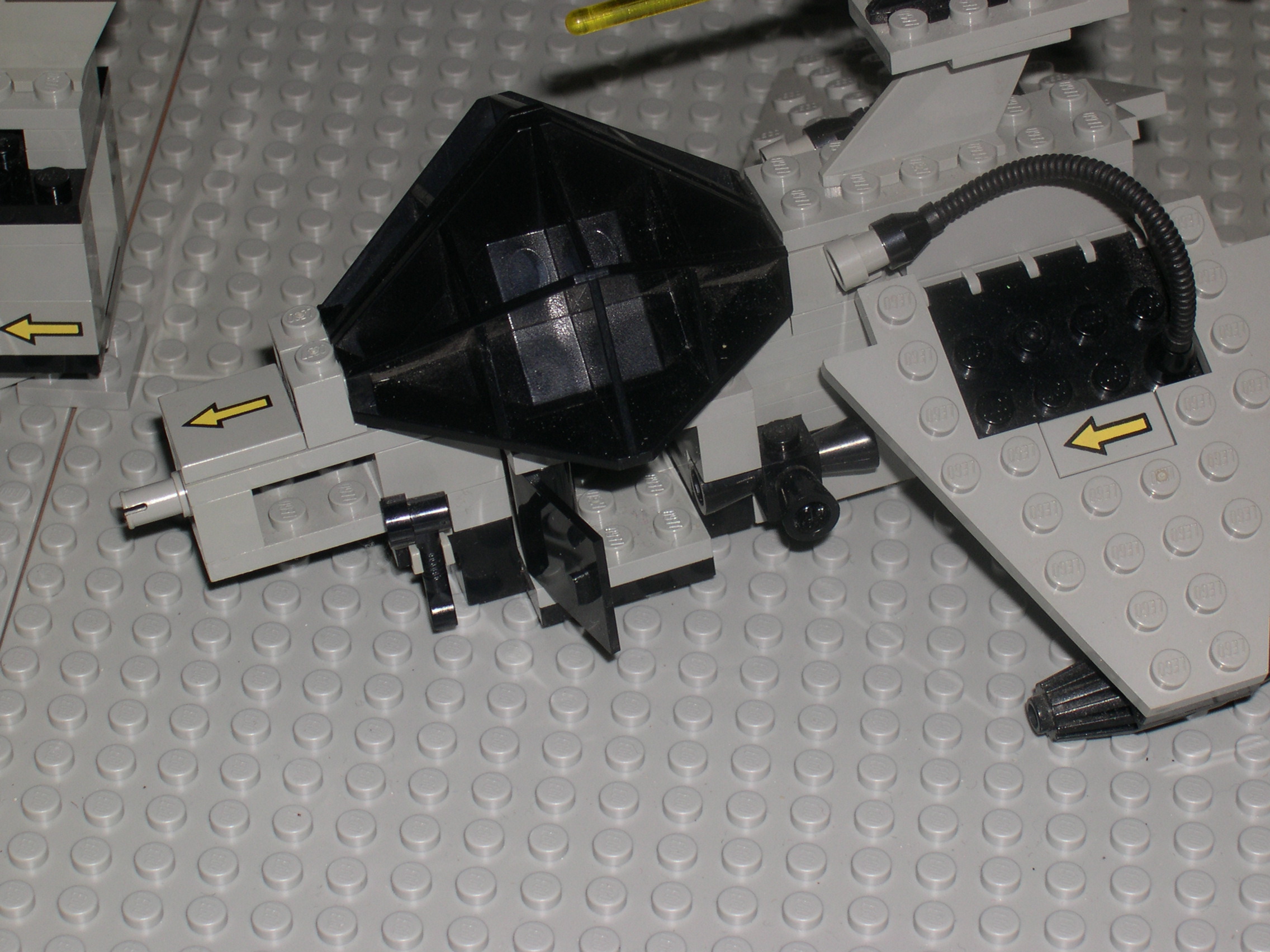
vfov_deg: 14.5
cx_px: 635
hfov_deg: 19.3
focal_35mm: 102
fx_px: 3742
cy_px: 476
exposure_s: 1/60
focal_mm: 21.6
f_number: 13
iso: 100
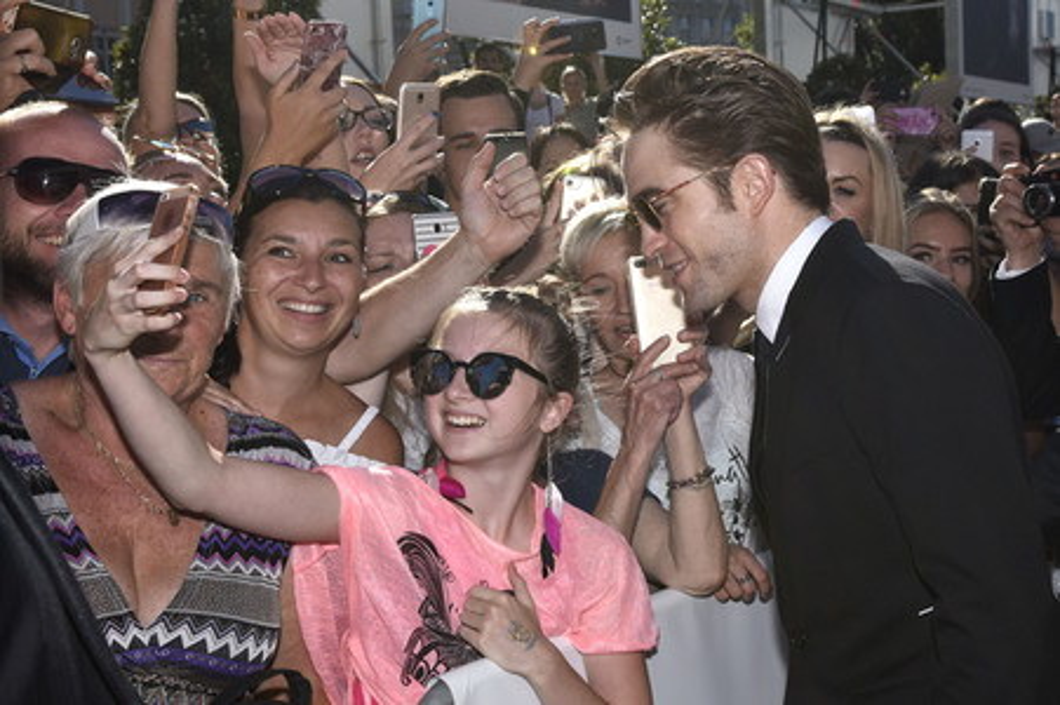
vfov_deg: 34.2
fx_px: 1147
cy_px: 352
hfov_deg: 49.6
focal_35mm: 39
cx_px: 530
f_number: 6.3
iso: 320
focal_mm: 26
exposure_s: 1/1600
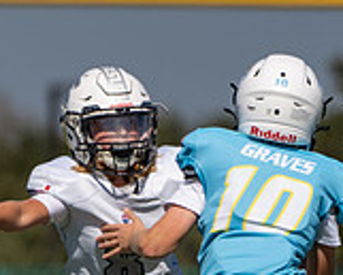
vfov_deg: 1.0
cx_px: -168
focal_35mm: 1617
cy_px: 271
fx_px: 16425
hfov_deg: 1.2
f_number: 5.6
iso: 100
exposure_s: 1/1250
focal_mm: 400
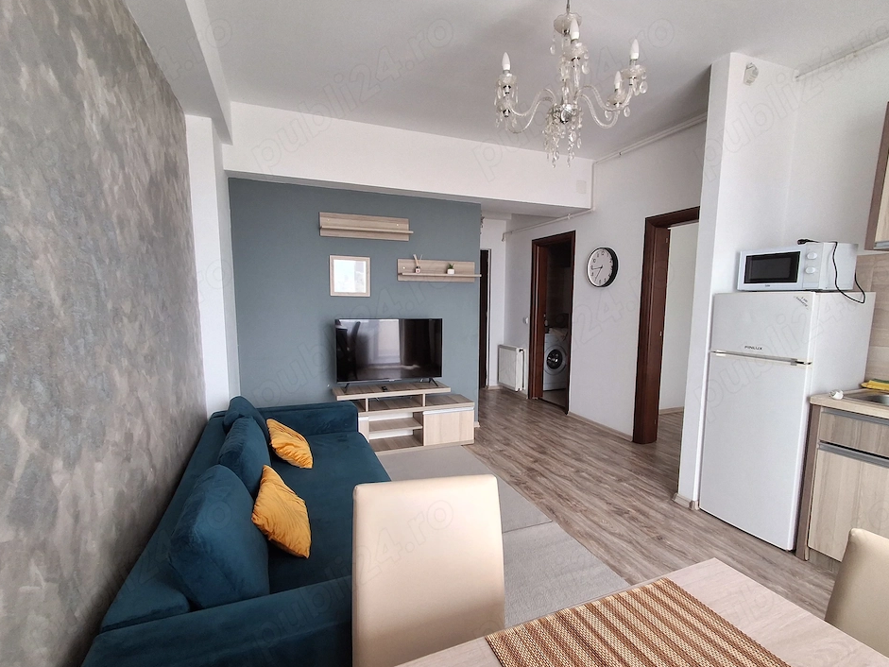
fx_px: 437
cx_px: 462
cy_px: 351
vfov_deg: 74.7
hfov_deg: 91.0
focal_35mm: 17
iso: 160
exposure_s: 1/50
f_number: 2.2
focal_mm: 1.64
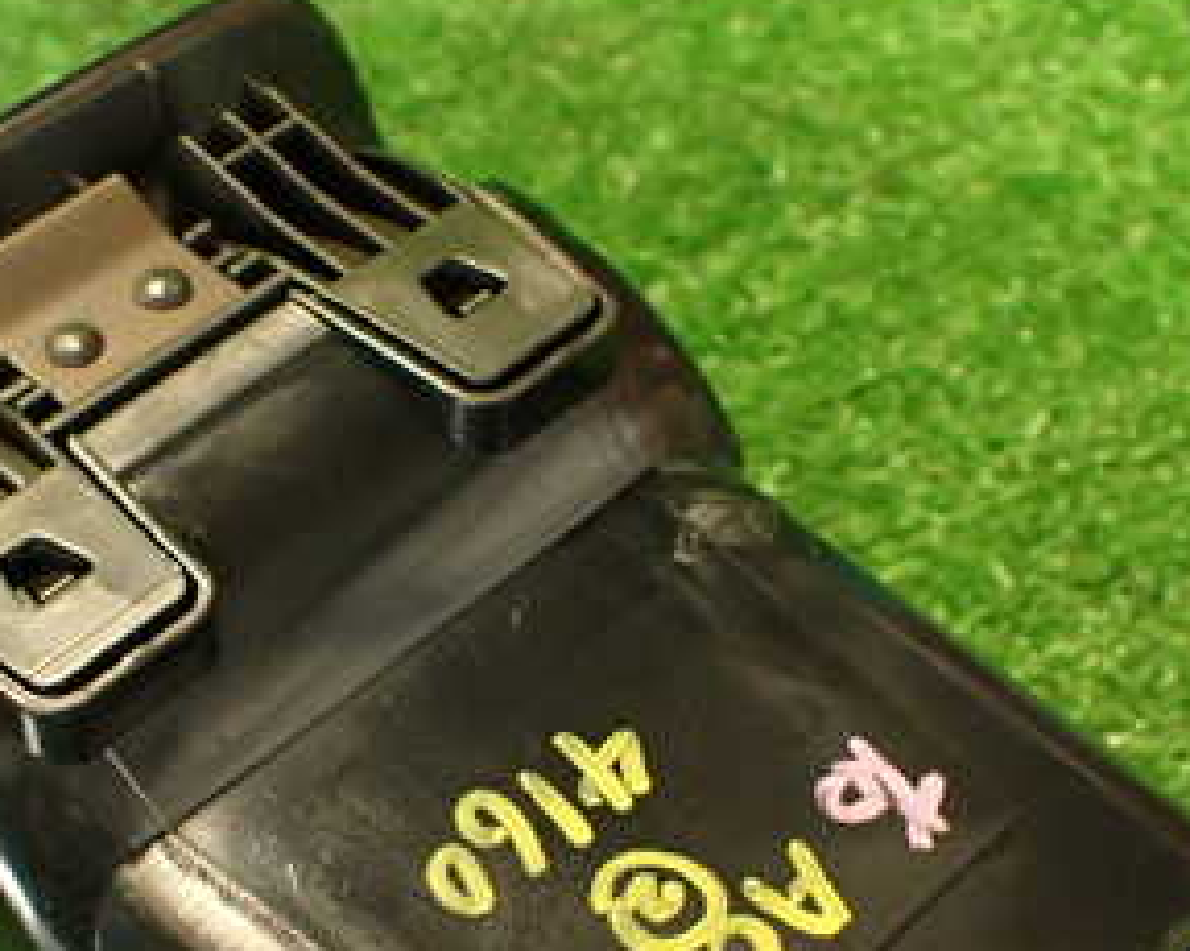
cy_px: 802
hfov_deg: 30.7
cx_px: 359
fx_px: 2147
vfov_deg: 24.4
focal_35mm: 61
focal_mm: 5.4
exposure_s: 1/30
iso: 500
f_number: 2.3
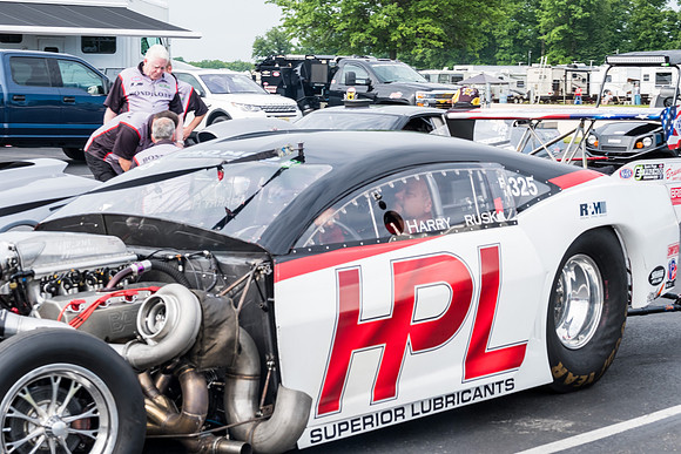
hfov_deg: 27.0
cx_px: 340
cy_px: 227
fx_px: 1419
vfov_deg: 18.2
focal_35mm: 75
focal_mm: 50
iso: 400
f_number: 9
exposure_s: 1/200
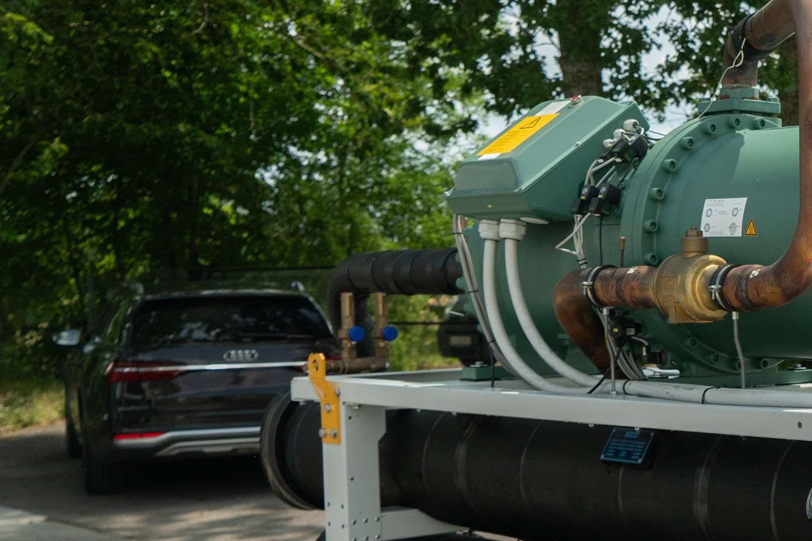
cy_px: 402
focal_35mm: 74
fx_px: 1669
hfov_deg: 24.7
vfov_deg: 18.3
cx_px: 978
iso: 320
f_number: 4
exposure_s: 1/1250
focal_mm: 29
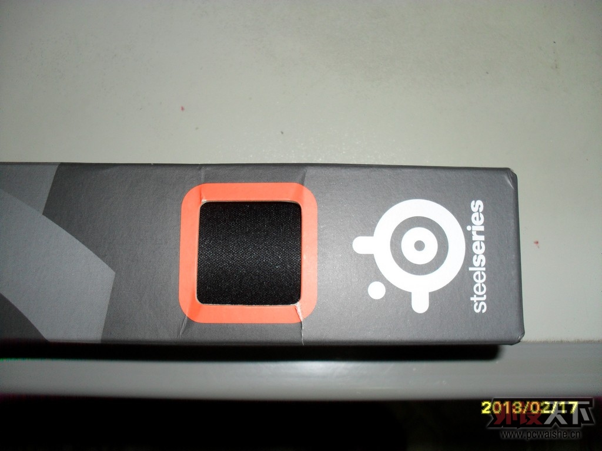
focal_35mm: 35
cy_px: 226
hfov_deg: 52.6
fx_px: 609
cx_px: 301
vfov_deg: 40.7
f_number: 3.2
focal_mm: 6.3
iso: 200
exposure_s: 1/45
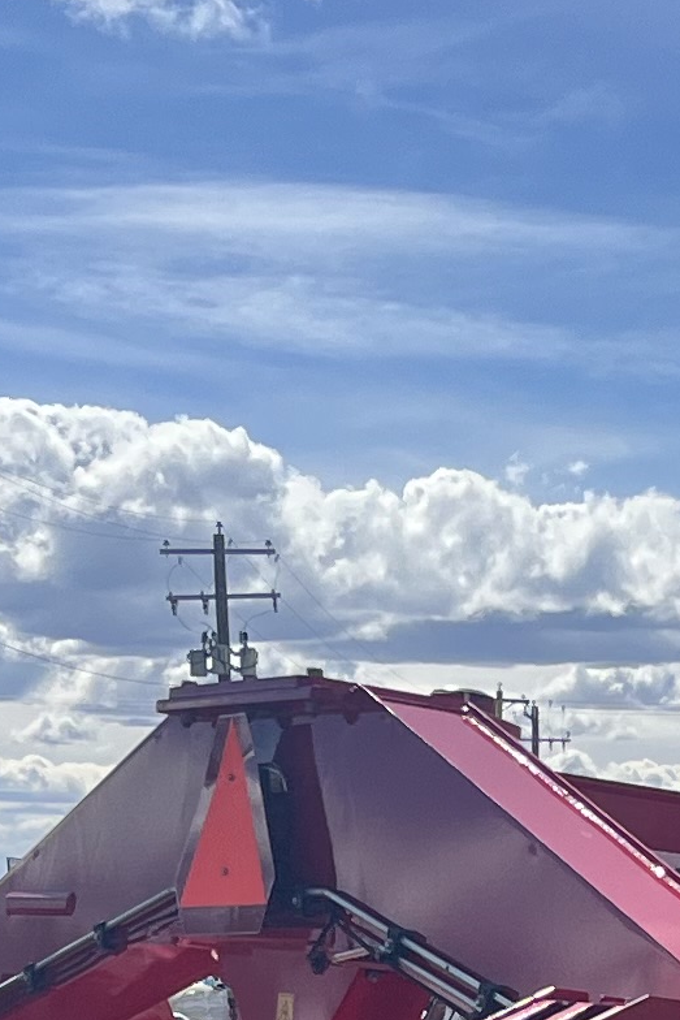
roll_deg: -1.4
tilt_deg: -8.4
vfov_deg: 13.7
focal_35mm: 139
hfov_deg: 9.6
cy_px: 1620
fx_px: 3936
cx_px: 980
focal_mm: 5.1
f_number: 1.6
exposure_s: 1/5076
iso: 50
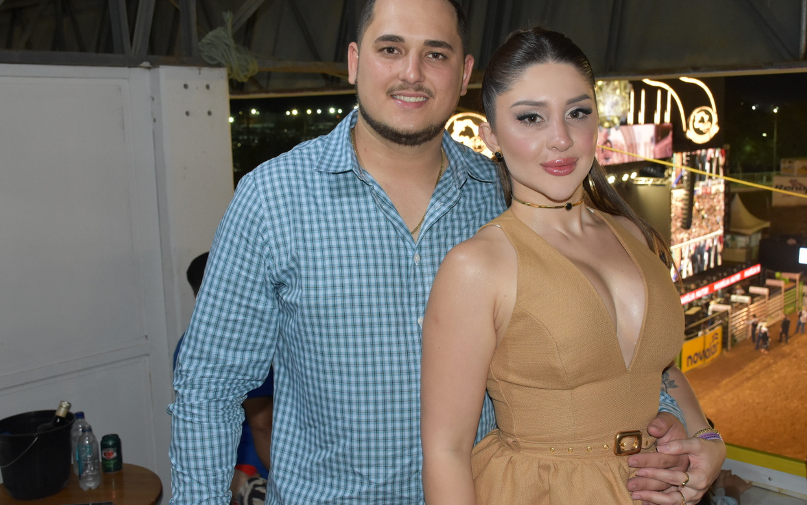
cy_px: 228
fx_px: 870
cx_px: 446
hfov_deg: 49.7
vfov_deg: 32.3
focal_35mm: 40
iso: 1600
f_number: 5.6
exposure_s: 1/60
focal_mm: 23
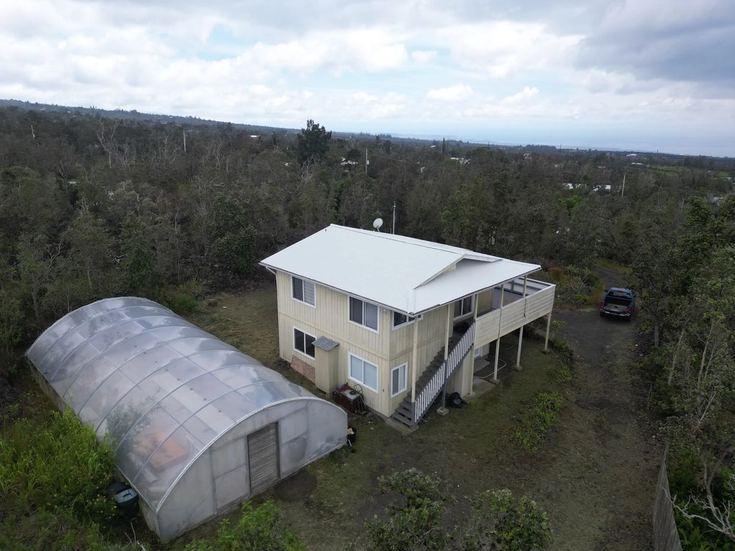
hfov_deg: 71.6
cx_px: 368
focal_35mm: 24
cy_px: 276
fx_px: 510
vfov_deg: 56.8
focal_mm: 6.72
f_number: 1.7
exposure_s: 1/1600
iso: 100
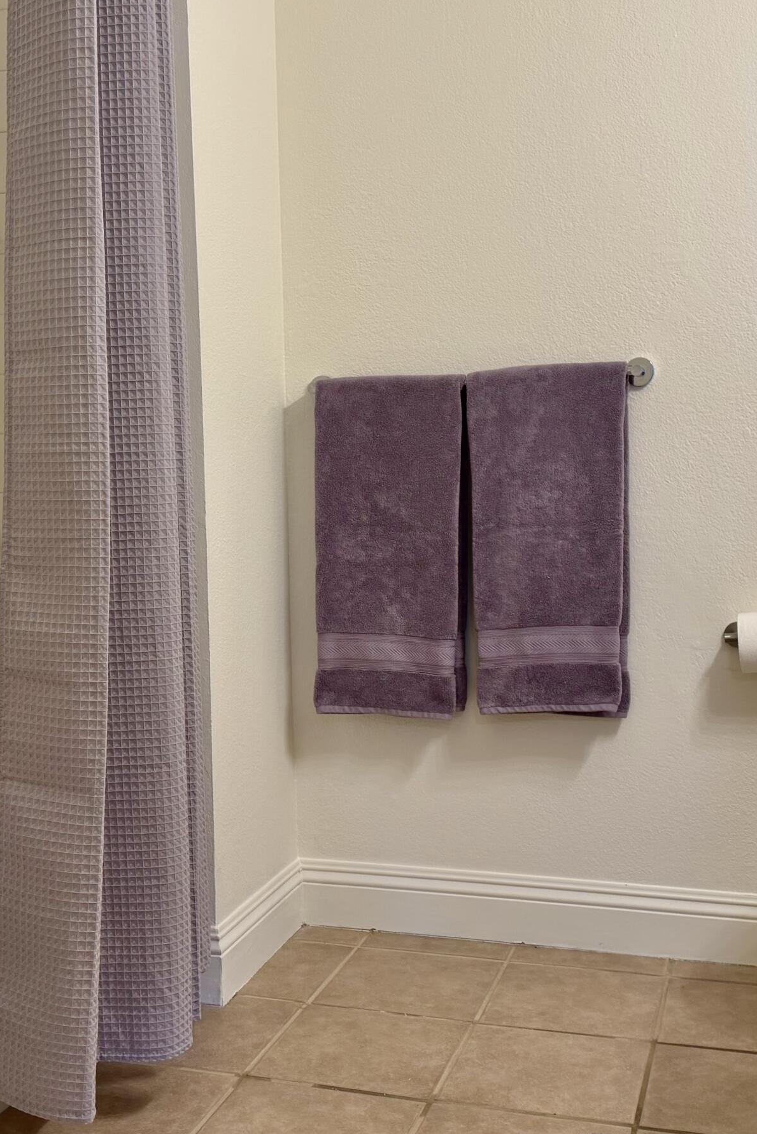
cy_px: 546
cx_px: 362
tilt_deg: -1.9
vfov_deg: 46.4
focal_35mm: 42
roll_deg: +2.1
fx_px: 1324
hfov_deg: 31.9
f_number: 1.78
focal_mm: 6.76
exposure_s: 1/60
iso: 125
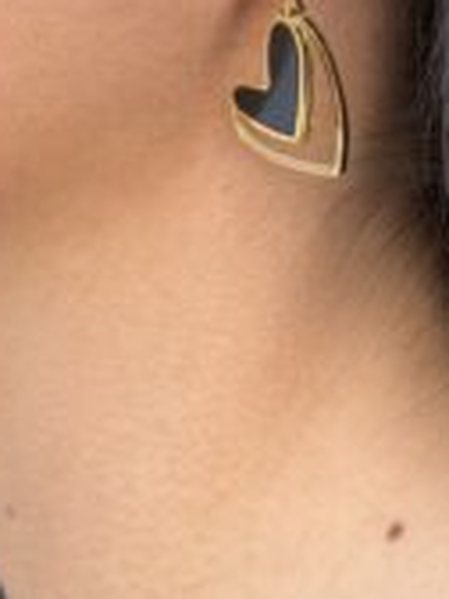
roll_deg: +0.5
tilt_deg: -9.3
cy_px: -39
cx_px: 317
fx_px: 1972
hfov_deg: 13.0
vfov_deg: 16.8
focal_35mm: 114
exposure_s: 1/549
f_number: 1.78
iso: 64
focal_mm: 6.76
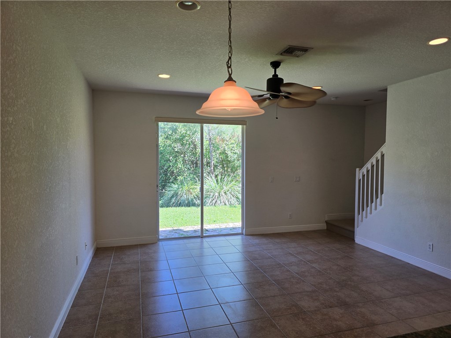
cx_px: 226
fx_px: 300
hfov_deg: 73.9
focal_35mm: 23
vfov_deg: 58.9
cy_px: 169
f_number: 1.7
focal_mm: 6.3
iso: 50
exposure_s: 1/120
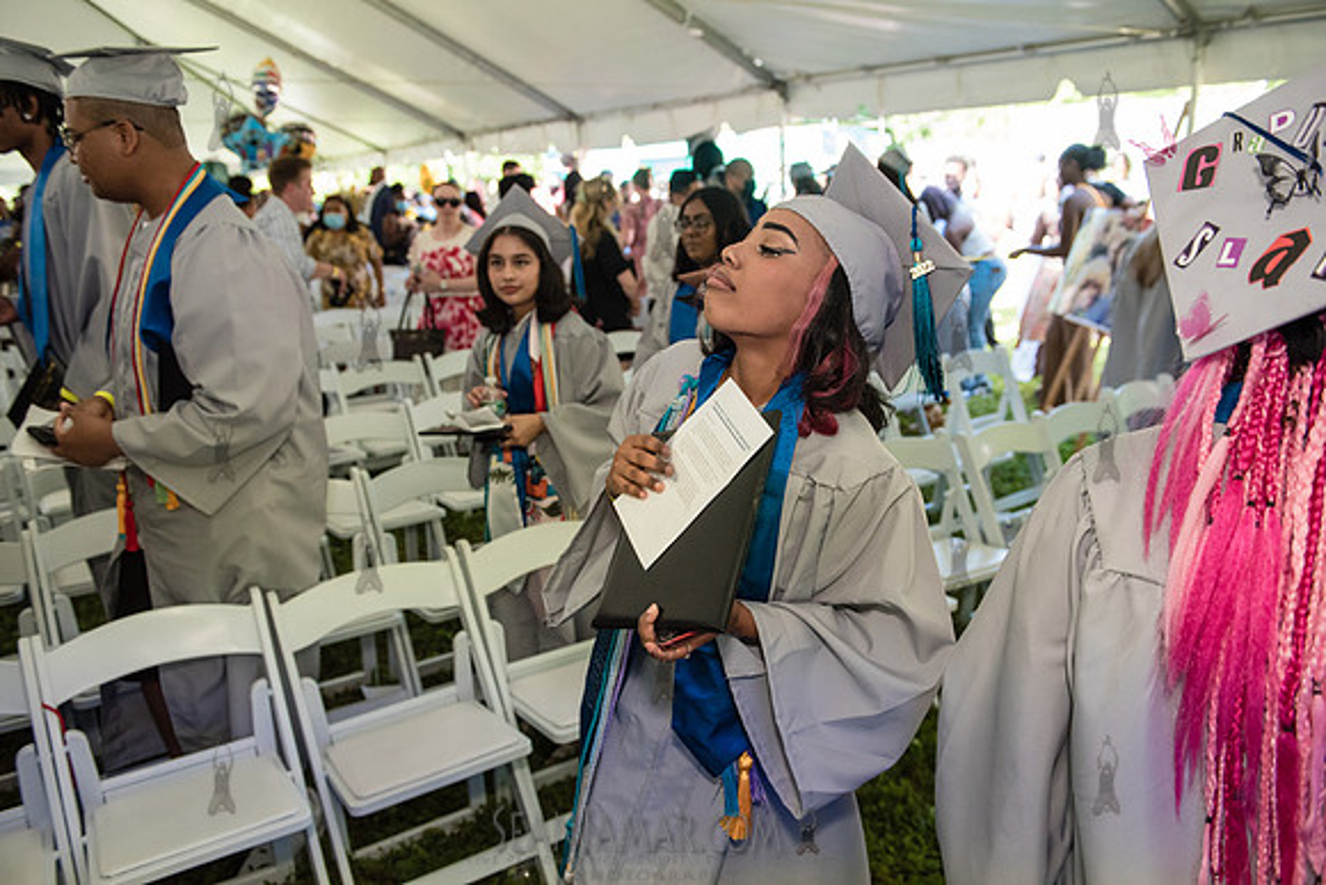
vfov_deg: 46.4
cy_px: 442
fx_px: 1032
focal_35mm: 28
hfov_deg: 65.5
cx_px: 663
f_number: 4
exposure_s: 1/800
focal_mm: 28
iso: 2500
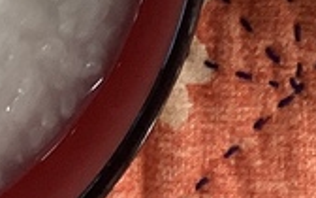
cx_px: 118
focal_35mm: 196
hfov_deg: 10.7
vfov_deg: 6.2
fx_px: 1688
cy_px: -394
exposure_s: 1/60
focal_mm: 3.3
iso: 125
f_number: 2.4
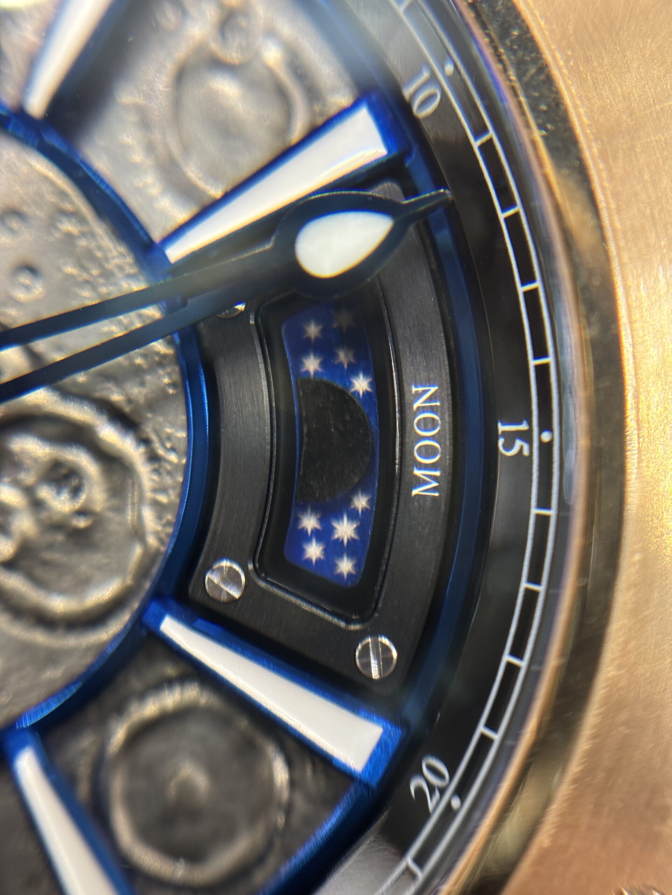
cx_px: 336
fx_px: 1346
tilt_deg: -82.0
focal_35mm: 52
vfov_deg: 36.8
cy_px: 448
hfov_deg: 28.0
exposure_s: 1/40
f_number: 1.6
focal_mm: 5.96
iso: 160
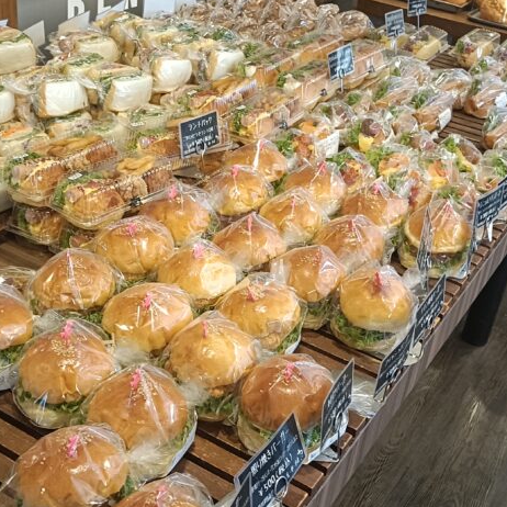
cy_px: 281
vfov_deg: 34.6
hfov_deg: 34.7
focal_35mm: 49
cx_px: 260
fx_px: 812
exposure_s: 1/60
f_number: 1.7
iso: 1250
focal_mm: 4.7
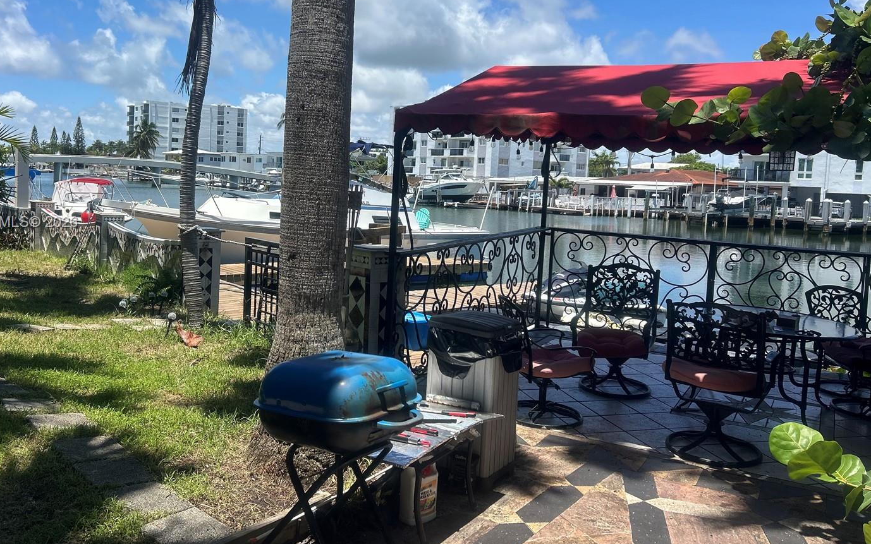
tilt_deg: -3.9
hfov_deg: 59.5
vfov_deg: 39.3
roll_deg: -1.4
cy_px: 223
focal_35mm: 32
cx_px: 387
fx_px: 760
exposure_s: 1/4444
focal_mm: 5.7
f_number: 1.5
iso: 50
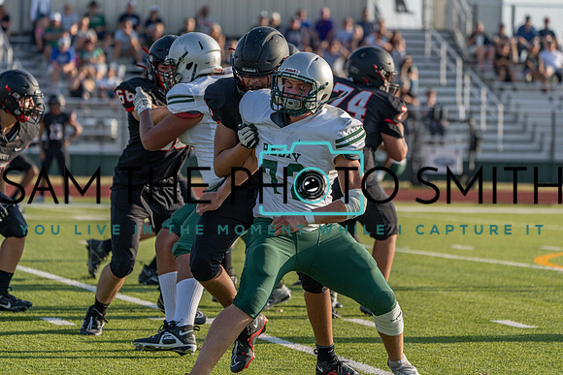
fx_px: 3535
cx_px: 282
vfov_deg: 6.1
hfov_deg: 9.1
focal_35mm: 226
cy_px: 188
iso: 400
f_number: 5.6
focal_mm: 226
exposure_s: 1/1250
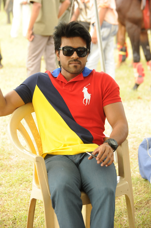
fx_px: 705
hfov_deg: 12.2
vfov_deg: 18.3
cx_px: 76
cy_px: 114
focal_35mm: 112
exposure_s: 1/125
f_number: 6.3
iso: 400
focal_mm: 112
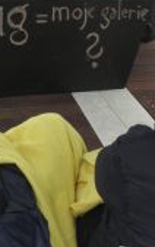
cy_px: 34
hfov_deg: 16.9
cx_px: -12
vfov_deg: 26.7
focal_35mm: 75
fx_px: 506
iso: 125
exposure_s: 1/30
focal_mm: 4.6
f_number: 2.8
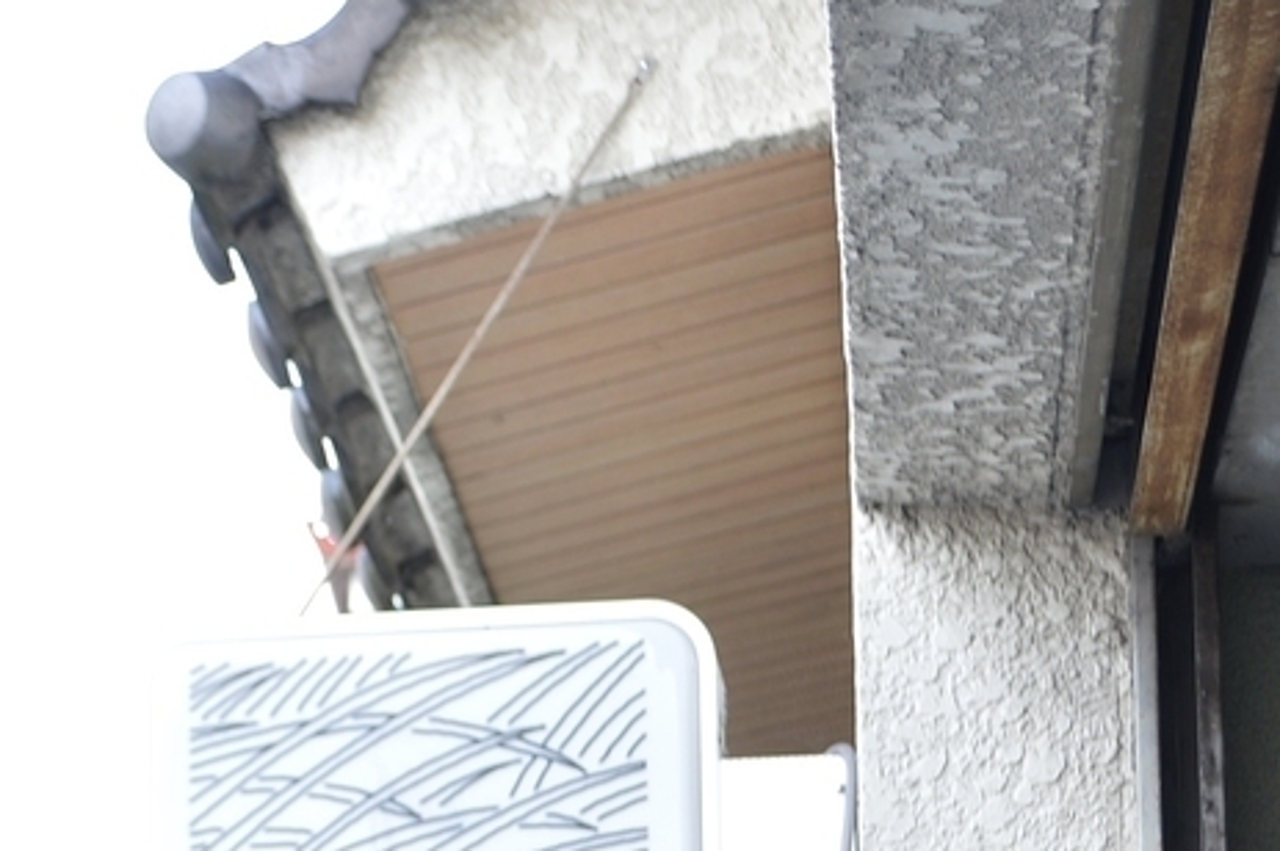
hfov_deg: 19.9
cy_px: 970
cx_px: 135
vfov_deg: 13.2
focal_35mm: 101
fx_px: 3588
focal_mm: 26
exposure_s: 1/50
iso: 100
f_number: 5
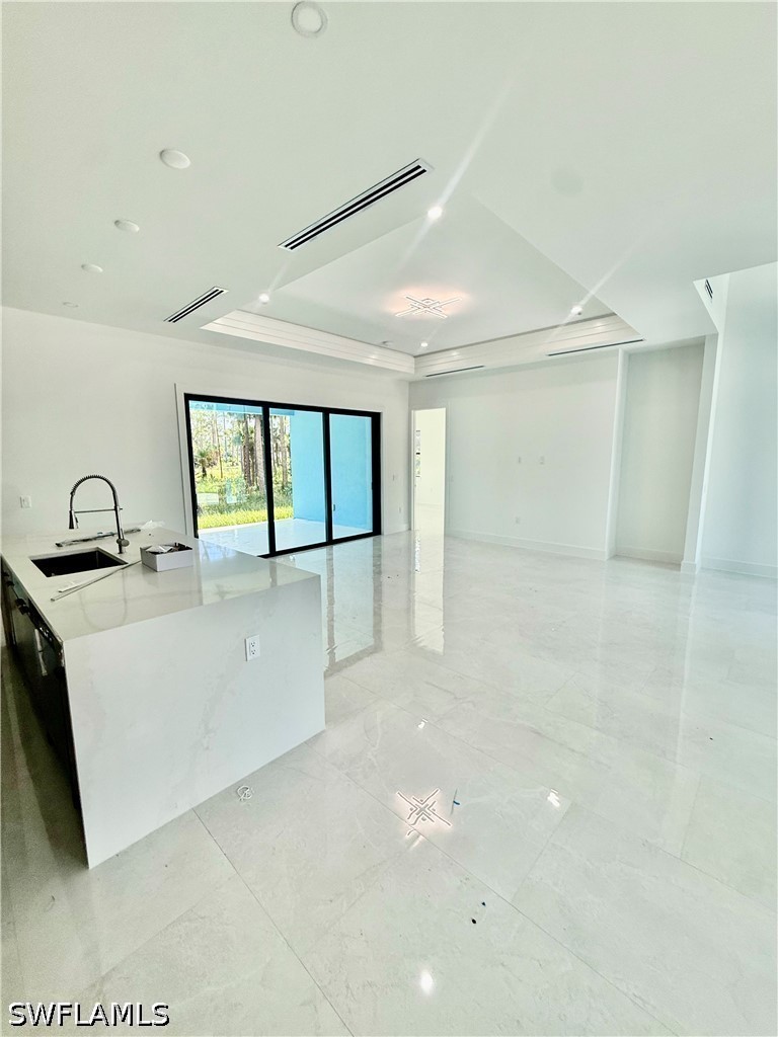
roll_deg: +0.1
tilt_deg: -4.8
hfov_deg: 85.7
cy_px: 518
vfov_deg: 102.1
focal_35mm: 14
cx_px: 389
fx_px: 420
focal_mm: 2.22
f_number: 2.2
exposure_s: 1/177
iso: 64
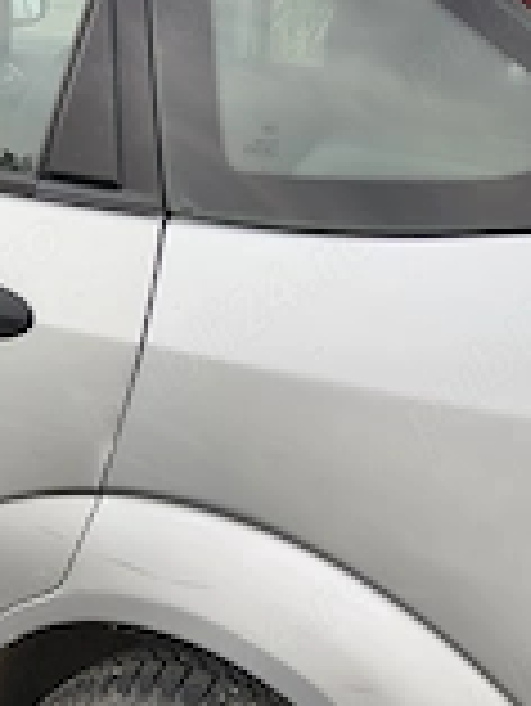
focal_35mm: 61
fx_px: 1246
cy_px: 746
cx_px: 72
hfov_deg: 23.5
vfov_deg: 29.1
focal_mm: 5.56
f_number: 1.8
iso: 100
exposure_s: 1/568
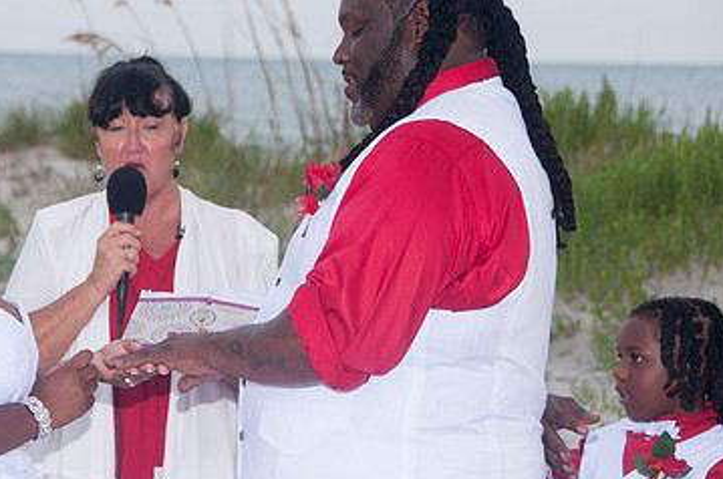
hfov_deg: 10.6
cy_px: 241
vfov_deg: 7.1
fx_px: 3889
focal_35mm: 194
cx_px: 157
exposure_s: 1/125
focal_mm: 80
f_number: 5.6
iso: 200
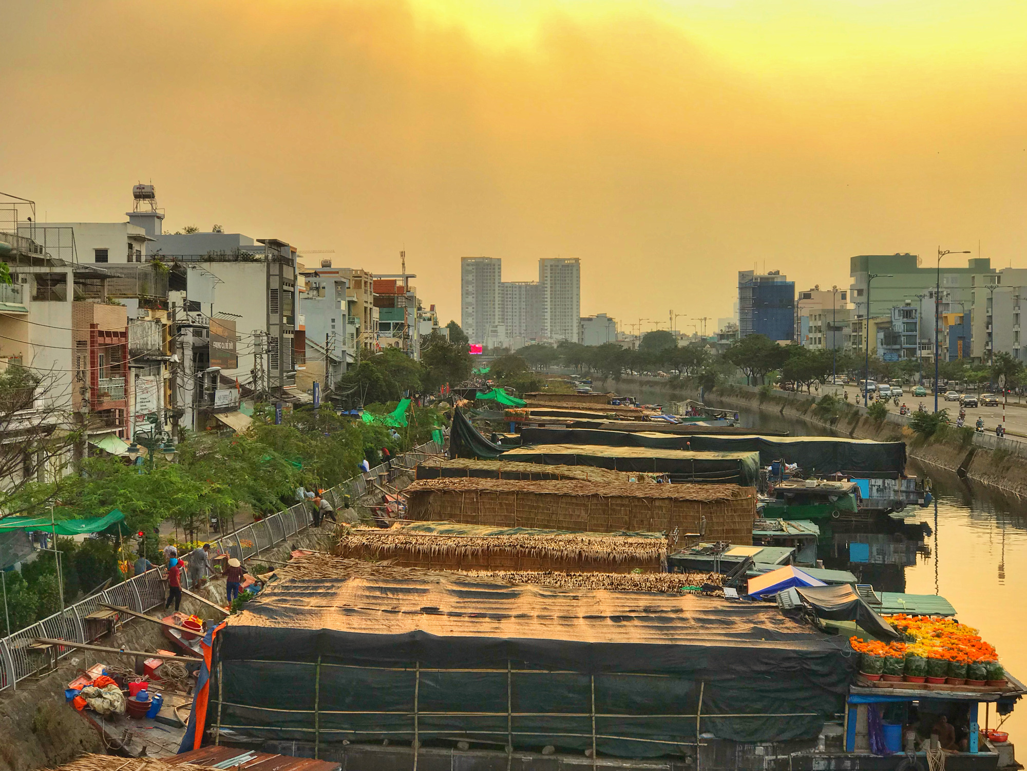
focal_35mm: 57
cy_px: 386
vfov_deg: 25.7
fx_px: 1691
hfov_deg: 33.8
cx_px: 514
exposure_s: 1/269
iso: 20
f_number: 2.8
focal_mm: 6.6
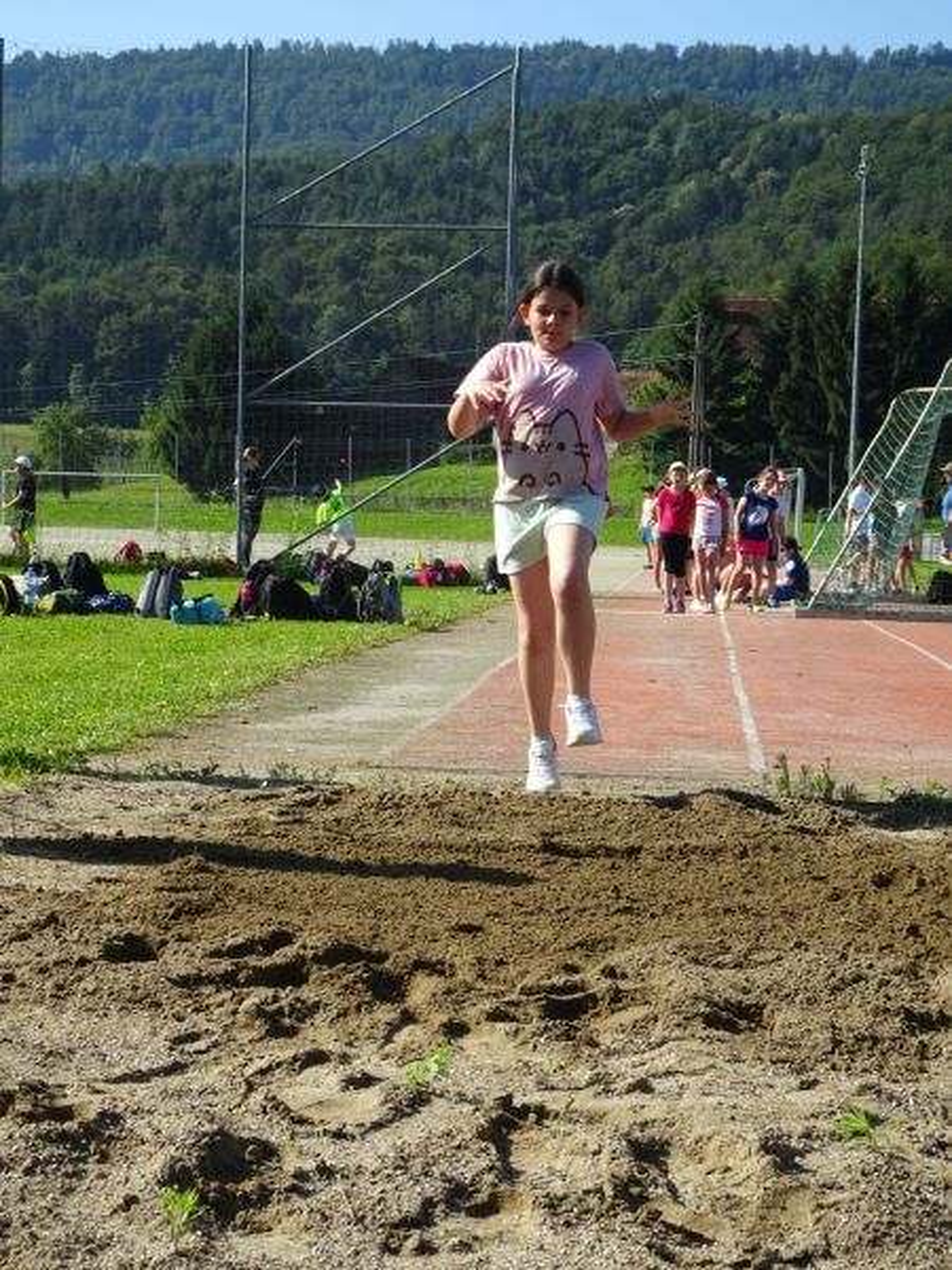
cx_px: 476
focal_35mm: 70
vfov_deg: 27.8
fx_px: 2567
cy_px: 635
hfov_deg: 21.0
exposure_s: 1/320
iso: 80
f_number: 5
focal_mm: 12.01
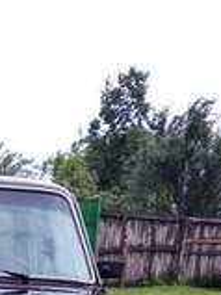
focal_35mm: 81
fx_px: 690
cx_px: -59
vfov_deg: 20.5
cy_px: 449
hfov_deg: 17.2
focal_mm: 3.81
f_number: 2.2
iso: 400
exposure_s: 1/33
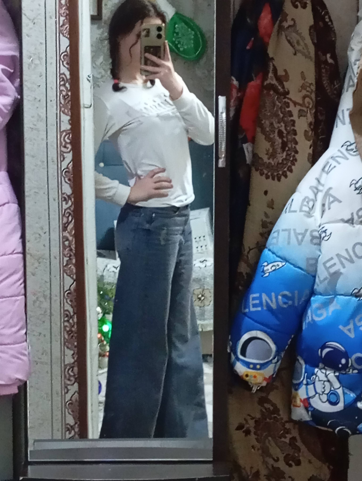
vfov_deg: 20.2
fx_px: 1349
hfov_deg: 15.3
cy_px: 240
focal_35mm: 97
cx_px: 181
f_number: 1.8
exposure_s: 1/25
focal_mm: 4.22
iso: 3190
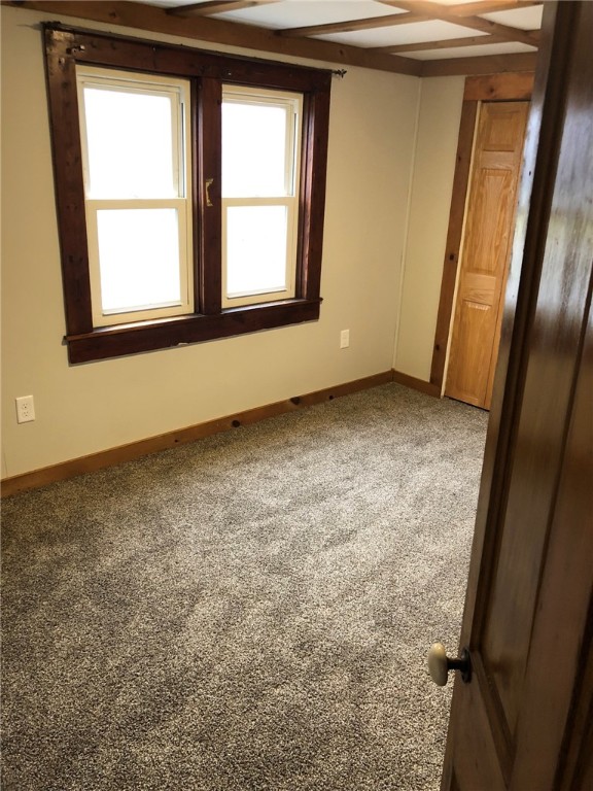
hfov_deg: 49.7
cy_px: 396
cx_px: 296
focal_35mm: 28
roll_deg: -1.9
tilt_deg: -19.8
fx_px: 640
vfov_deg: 63.4
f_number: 1.8
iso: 64
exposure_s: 1/15
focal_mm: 3.99
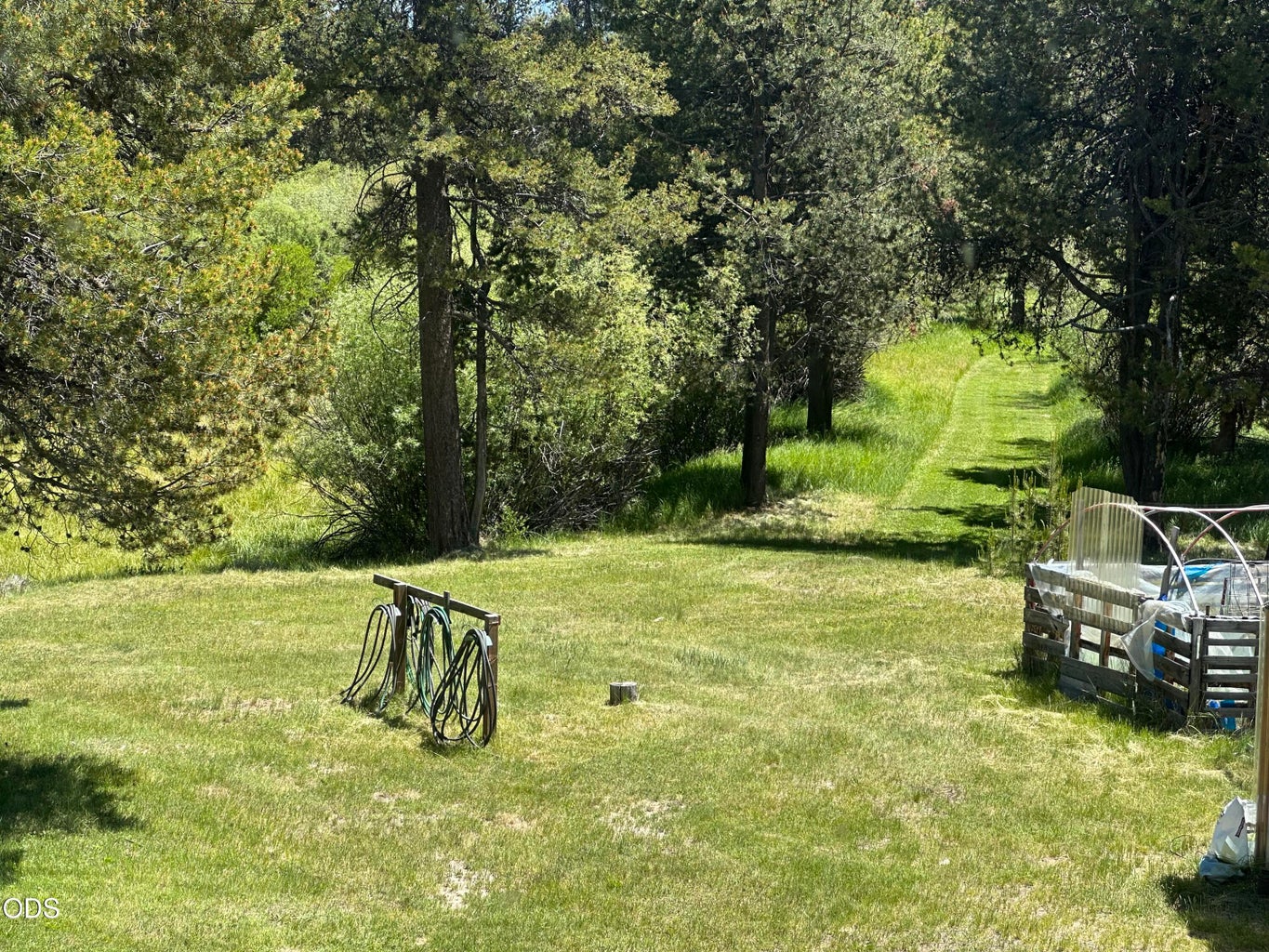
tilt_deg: -6.2
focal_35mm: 77
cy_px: 476
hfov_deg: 25.3
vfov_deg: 19.1
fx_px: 2823
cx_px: 634
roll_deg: -2.2
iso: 32
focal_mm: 9
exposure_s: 1/221
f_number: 2.8
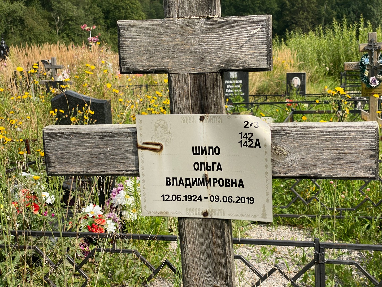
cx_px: 191
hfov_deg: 36.8
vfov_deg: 28.0
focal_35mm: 52
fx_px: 574
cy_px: 144
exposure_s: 1/1410
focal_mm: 6
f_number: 2
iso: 20
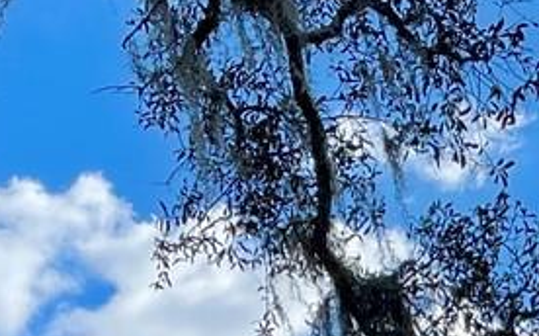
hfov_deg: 13.0
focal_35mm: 160
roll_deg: -1.4
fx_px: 2348
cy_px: 1102
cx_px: 508
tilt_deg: +6.5
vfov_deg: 7.1
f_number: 1.6
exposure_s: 1/2398
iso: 32
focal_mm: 4.2
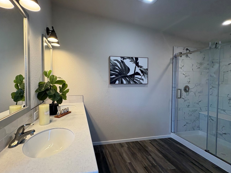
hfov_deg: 90.4
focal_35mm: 17
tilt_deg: -1.8
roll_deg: +0.3
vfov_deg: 74.7
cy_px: 84
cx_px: 99
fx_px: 113
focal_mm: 2.22
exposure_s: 1/120
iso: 100
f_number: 2.2
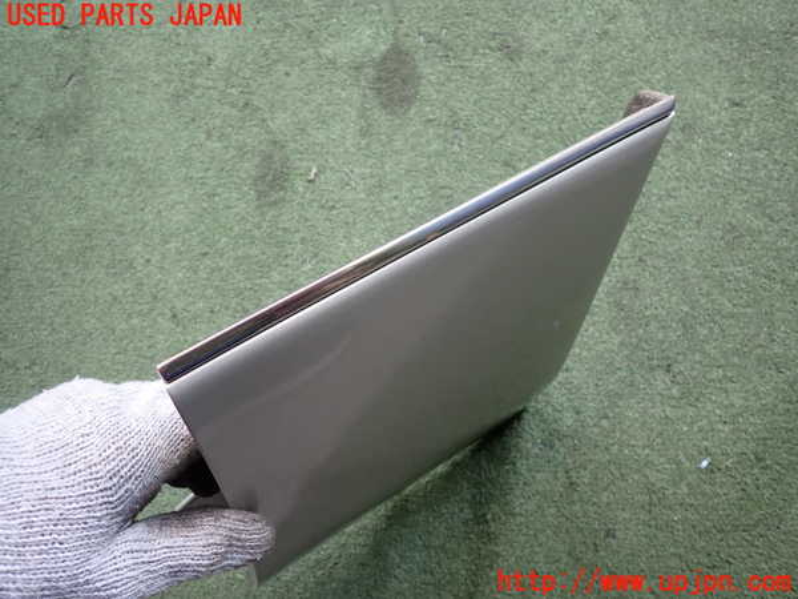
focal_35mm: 25
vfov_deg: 54.9
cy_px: 300
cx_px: 399
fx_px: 576
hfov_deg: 69.4
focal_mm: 4.5
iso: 200
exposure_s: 1/125
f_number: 2
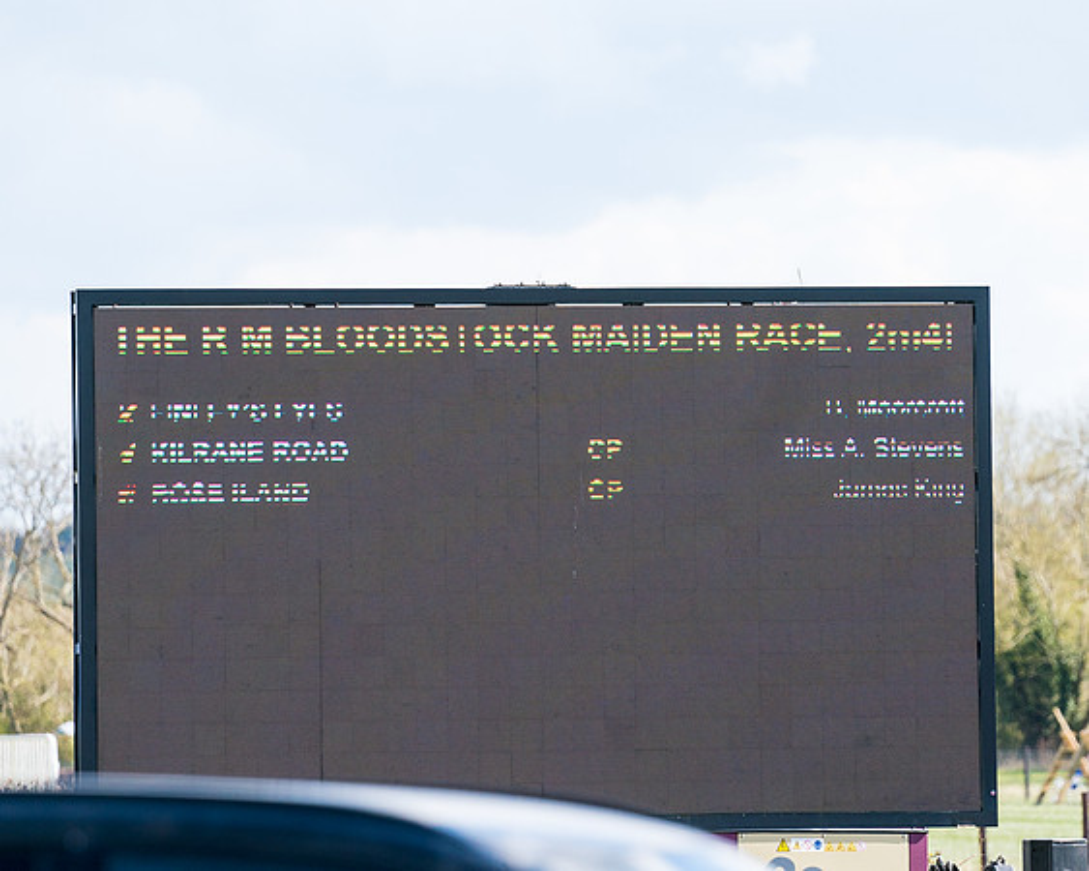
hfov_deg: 5.6
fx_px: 11063
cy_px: 428
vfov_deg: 4.5
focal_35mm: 343
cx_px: 528
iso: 400
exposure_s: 1/2000
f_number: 4
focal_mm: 200
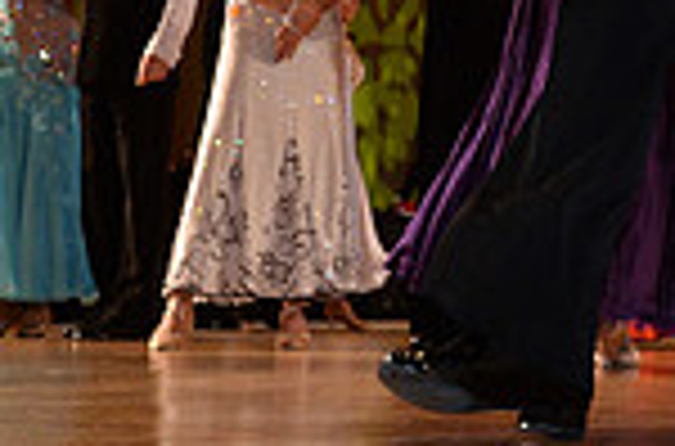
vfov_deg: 10.2
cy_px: -403
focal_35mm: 124
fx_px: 2318
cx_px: 648
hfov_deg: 16.3
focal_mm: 32
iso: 2000
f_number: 7.1
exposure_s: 1/250
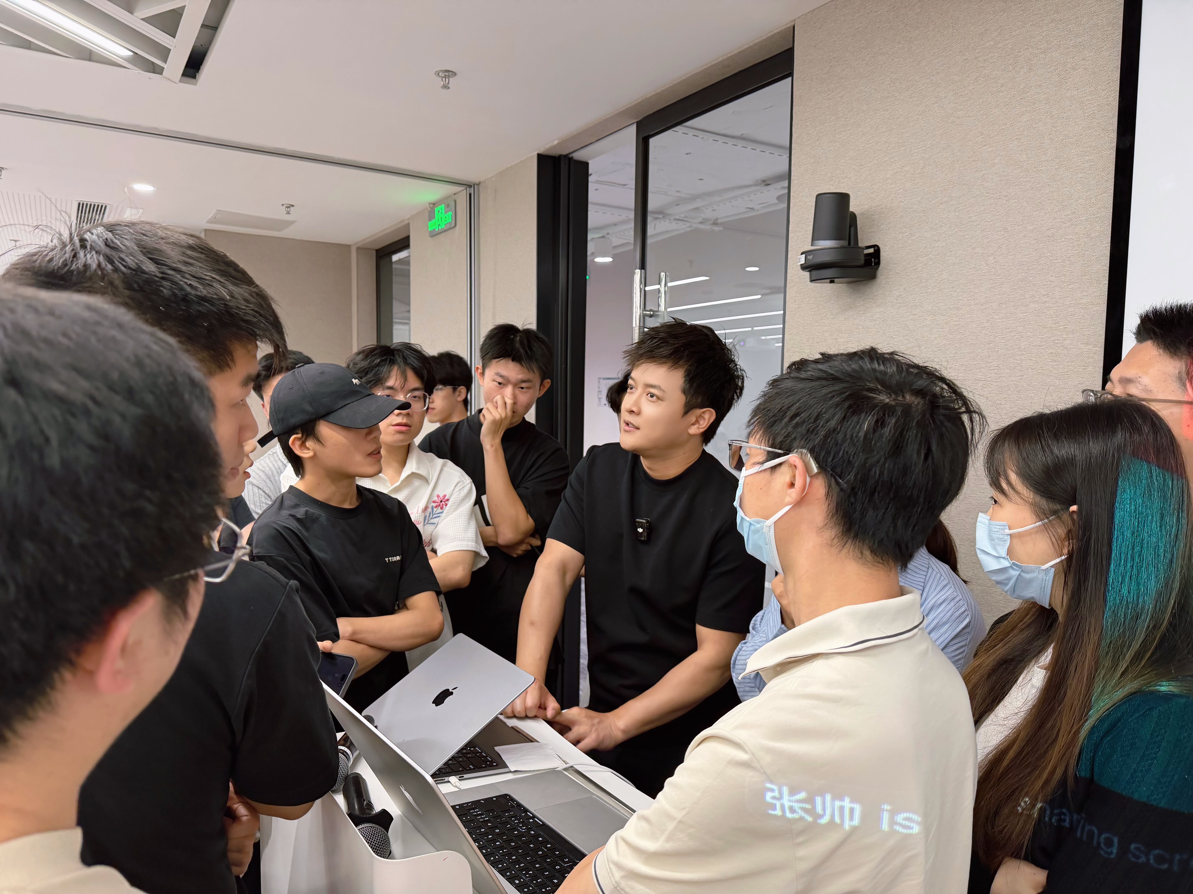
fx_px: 827
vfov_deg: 56.8
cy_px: 447
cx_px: 596
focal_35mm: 24
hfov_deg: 71.6
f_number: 1.78
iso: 200
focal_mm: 6.76
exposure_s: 1/50
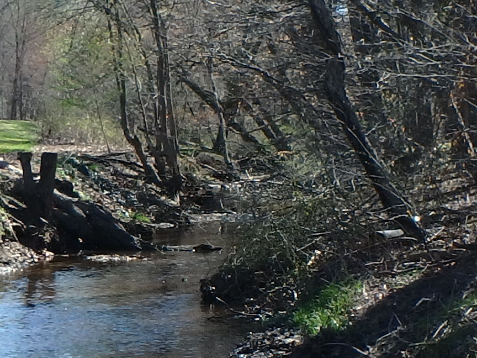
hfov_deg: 17.6
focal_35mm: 112
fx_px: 1543
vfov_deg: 13.2
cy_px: 261
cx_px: 219
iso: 125
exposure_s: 1/400
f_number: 3.5
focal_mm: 3.7
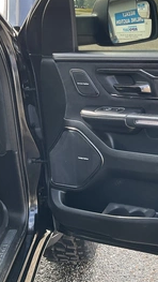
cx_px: 172
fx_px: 357
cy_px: 133
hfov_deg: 23.5
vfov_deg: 42.9
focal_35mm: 48
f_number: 1.8
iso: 25
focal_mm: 3
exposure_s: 1/122
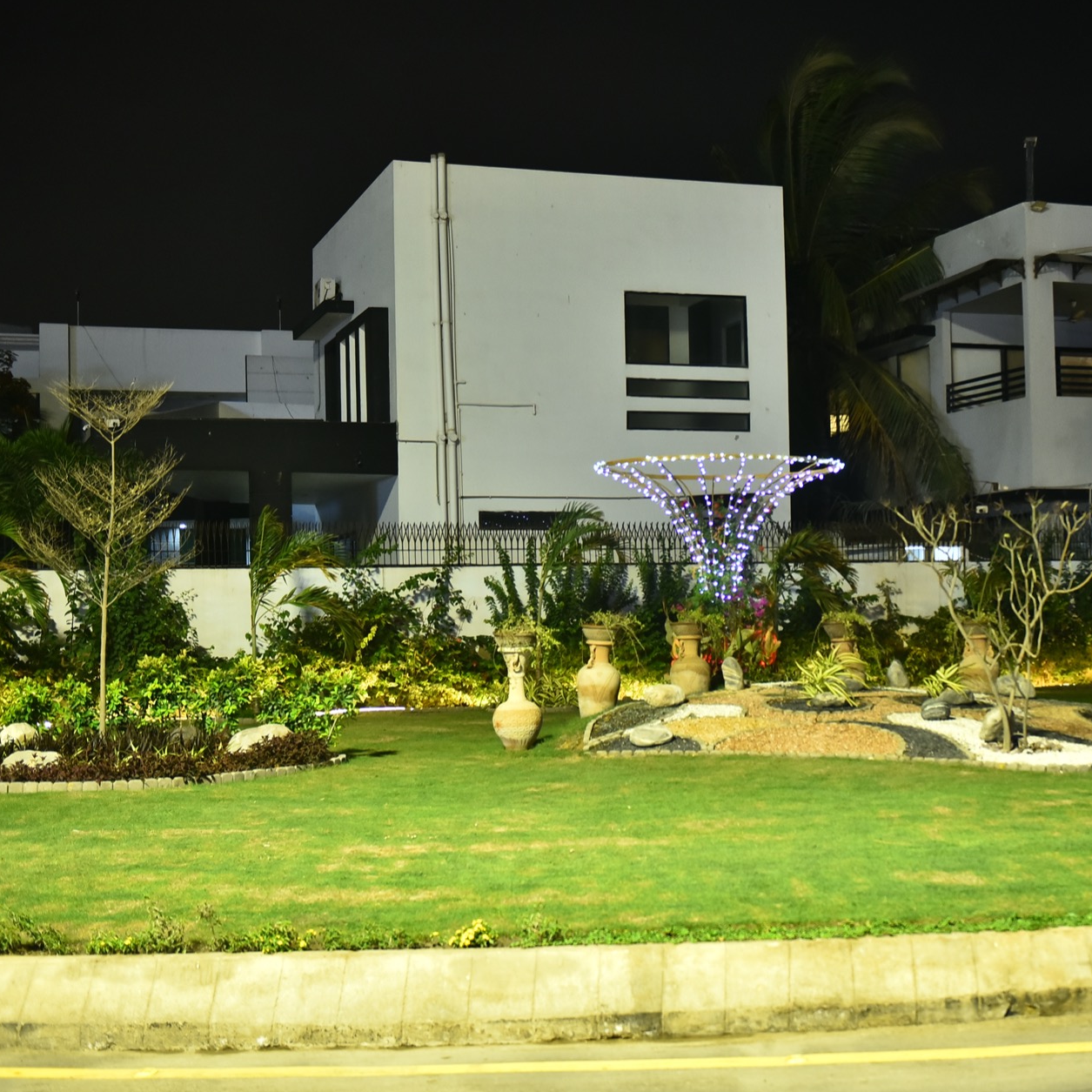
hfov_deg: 32.6
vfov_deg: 32.8
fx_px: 1856
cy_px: 554
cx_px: 701
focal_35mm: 52
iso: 2000
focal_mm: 40
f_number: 2.8
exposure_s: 1/60
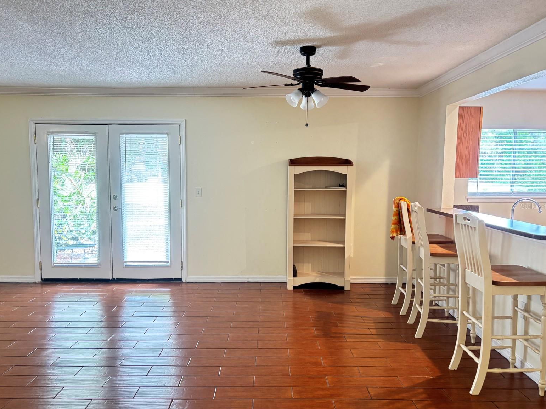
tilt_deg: -5.5
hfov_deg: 65.3
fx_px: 426
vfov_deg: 51.4
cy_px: 206
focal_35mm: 27
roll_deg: -0.2
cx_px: 271
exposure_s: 1/40
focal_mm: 5.96
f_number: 1.6
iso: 400
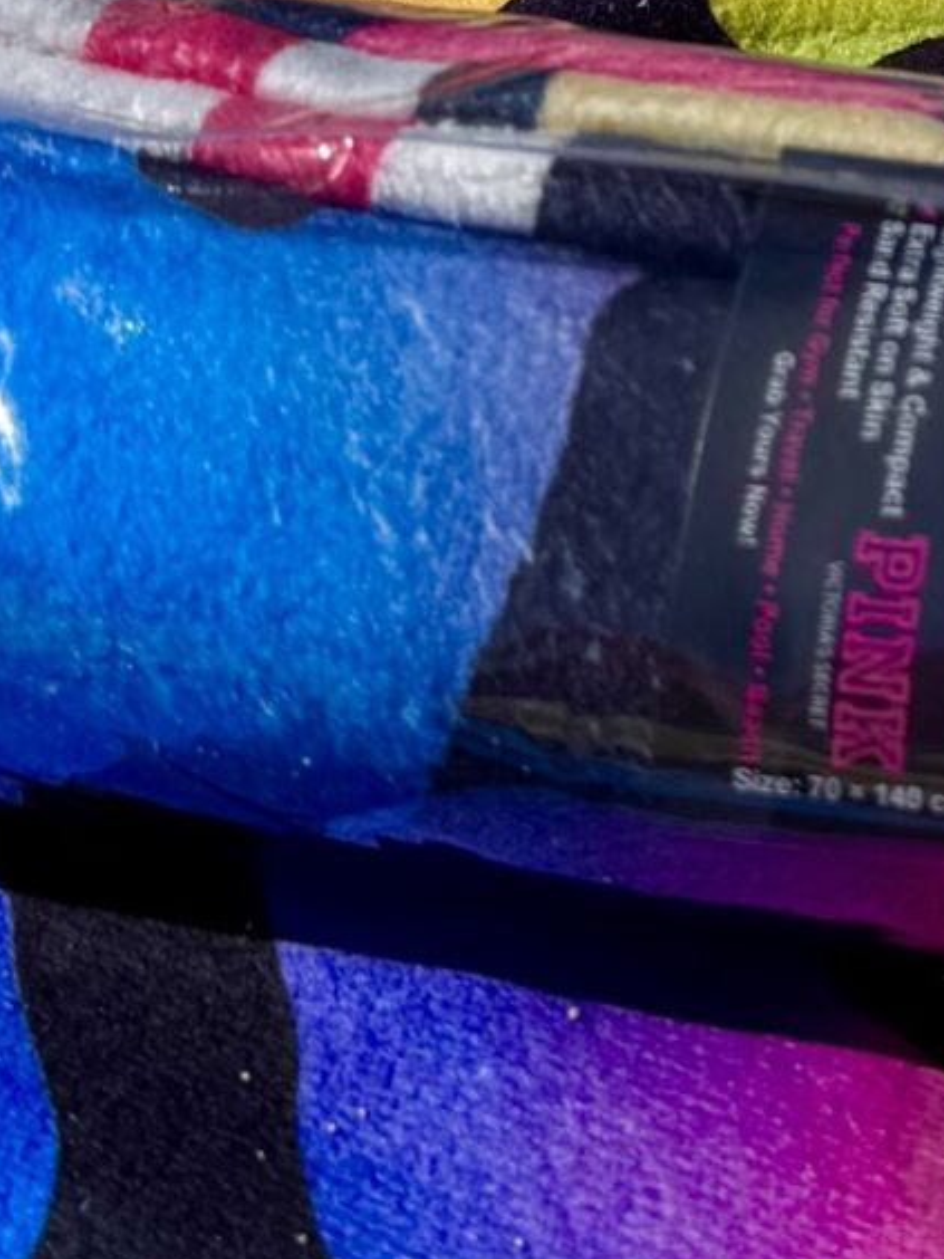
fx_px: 3963
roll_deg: -3.6
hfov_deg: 13.0
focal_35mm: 109
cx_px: 1299
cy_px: -281
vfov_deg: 17.2
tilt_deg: -34.8
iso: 80
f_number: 1.78
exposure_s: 1/12346
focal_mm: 6.76
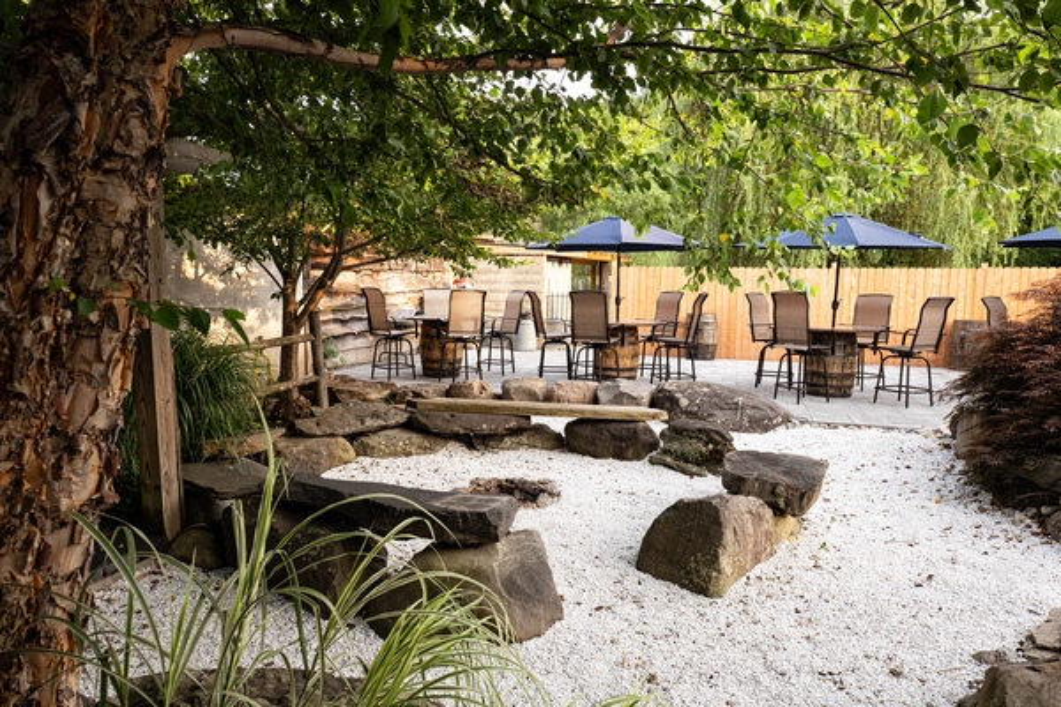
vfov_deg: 55.1
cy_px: 354
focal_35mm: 23
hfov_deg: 76.1
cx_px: 530
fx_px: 678
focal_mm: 23
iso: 5000
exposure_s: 1/800
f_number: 8
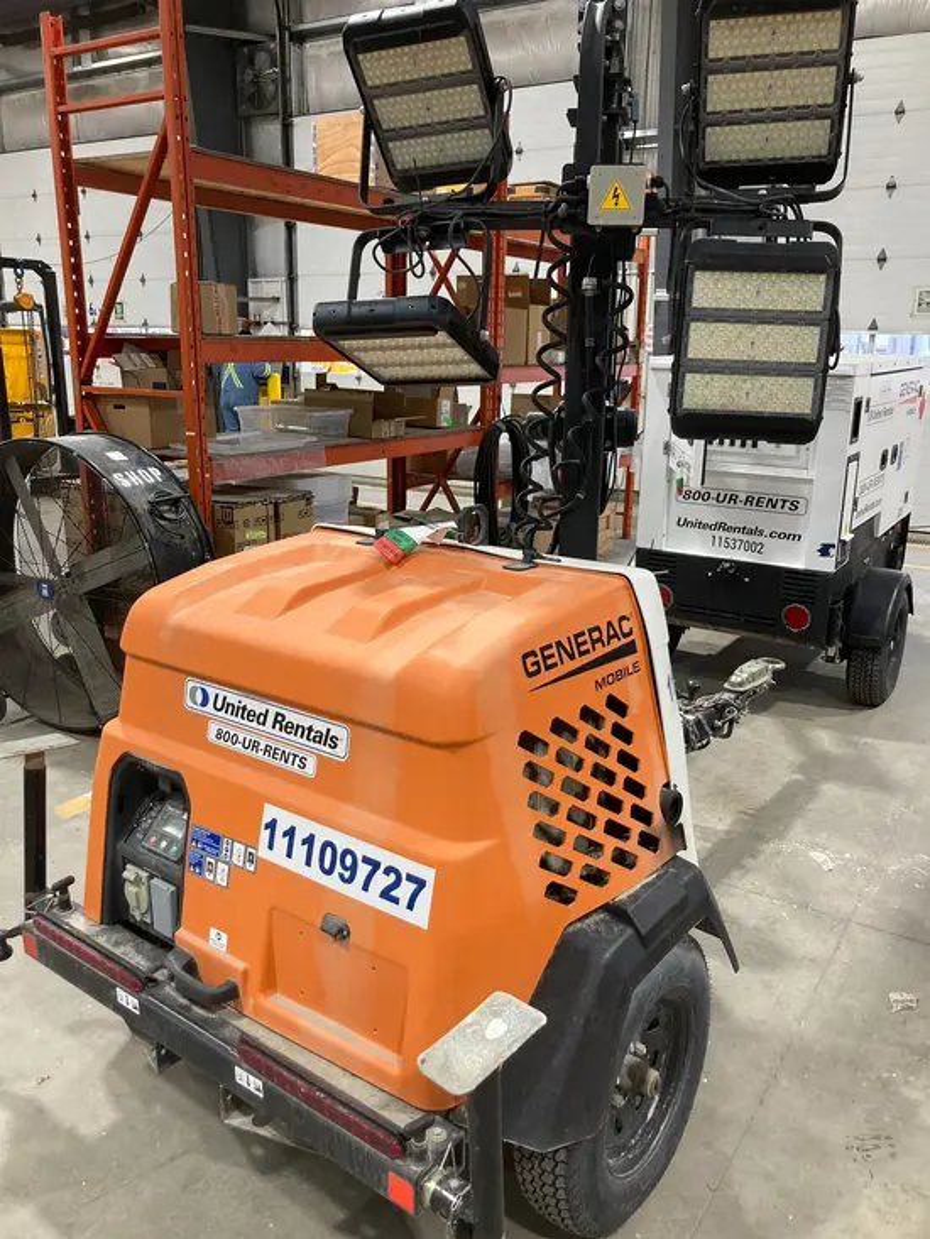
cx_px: 465
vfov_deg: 63.4
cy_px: 620
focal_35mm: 28
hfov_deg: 49.8
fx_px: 1003
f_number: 1.8
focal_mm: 3.99
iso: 125
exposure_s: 1/60
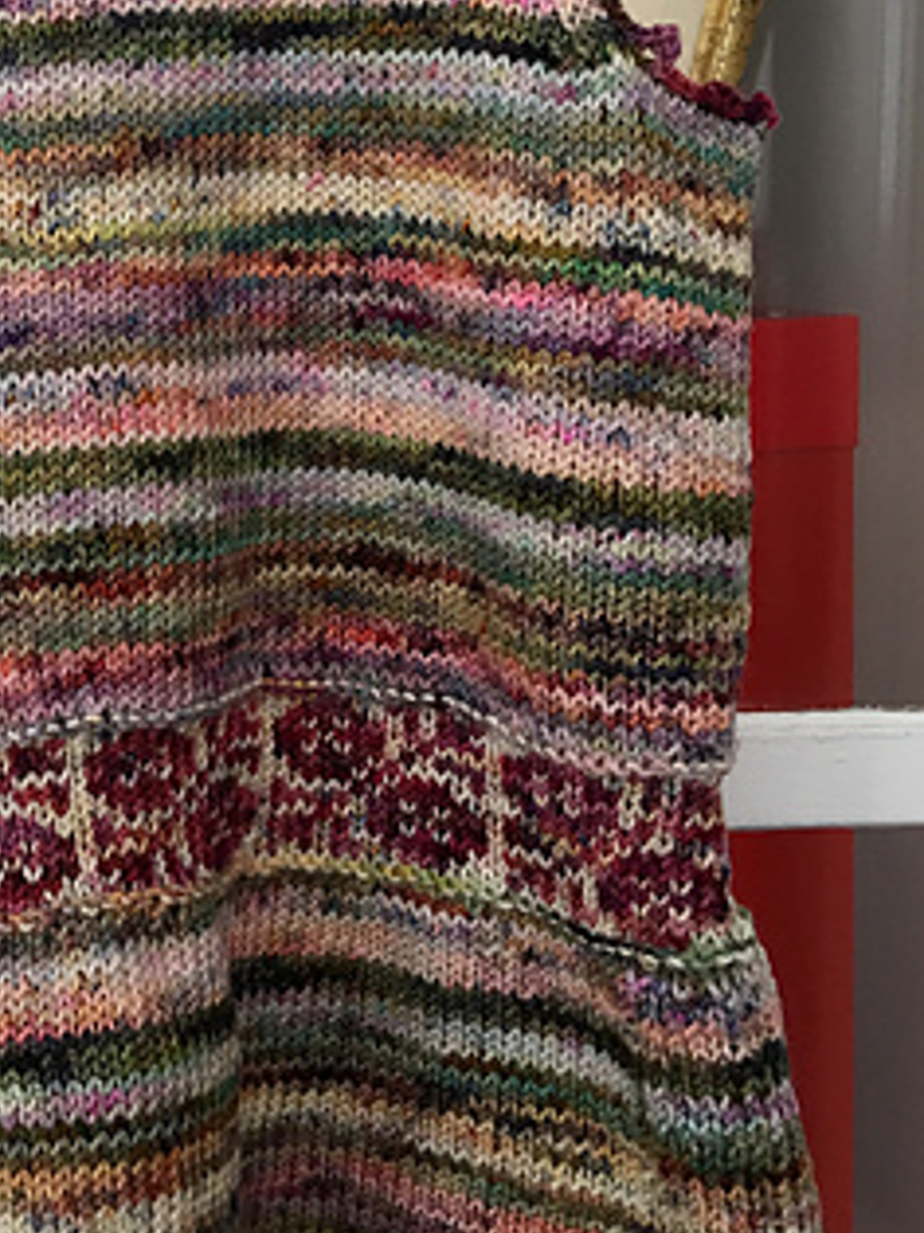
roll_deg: +1.1
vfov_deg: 32.3
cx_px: 4
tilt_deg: -4.6
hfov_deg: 23.8
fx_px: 2101
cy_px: 360
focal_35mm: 59
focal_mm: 4.15
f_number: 2.2
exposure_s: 1/15
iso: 40
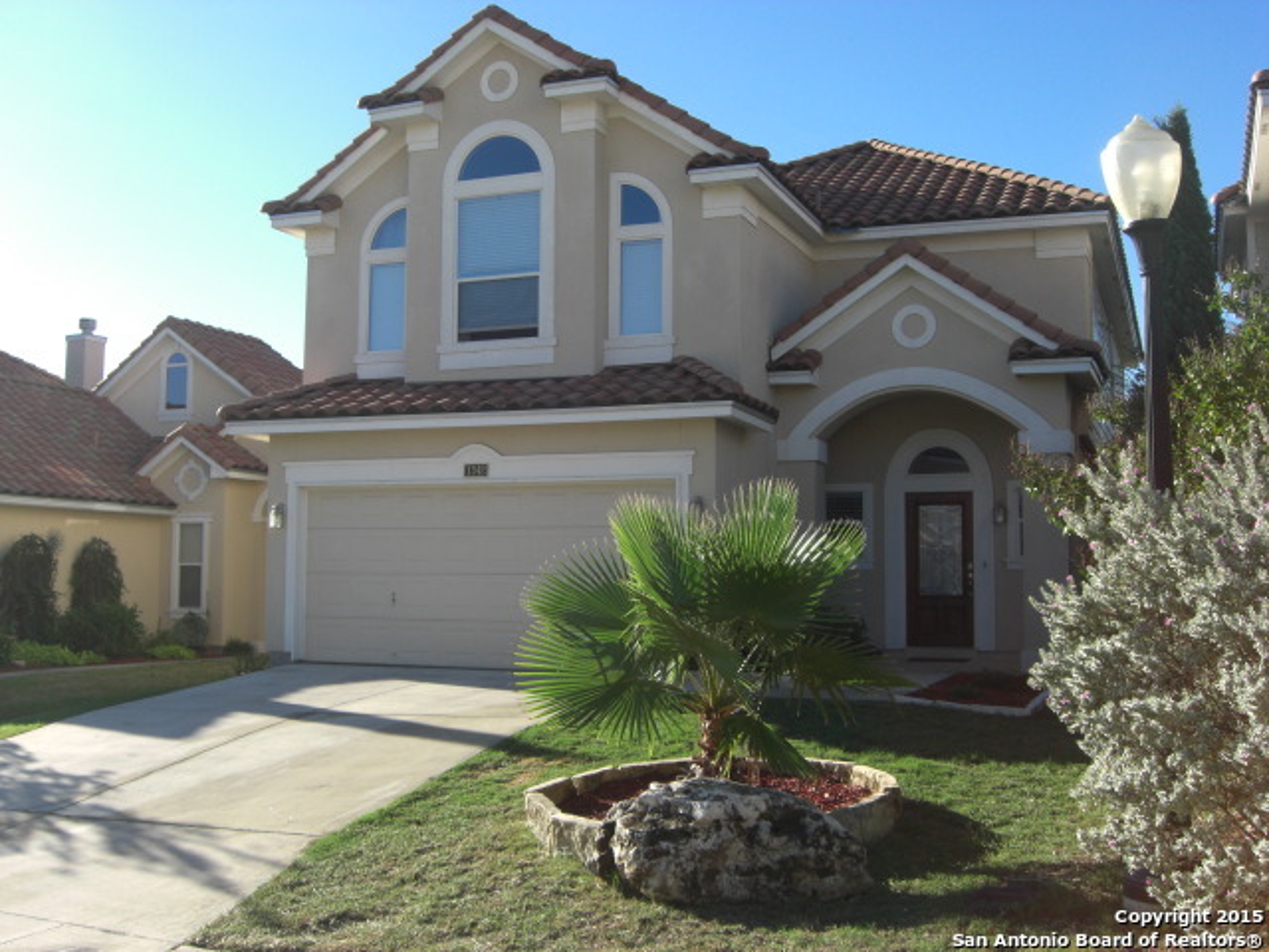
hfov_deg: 49.0
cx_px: 634
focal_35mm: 38
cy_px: 476
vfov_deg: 37.7
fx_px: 1393
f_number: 4
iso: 80
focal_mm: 7.9
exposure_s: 1/400
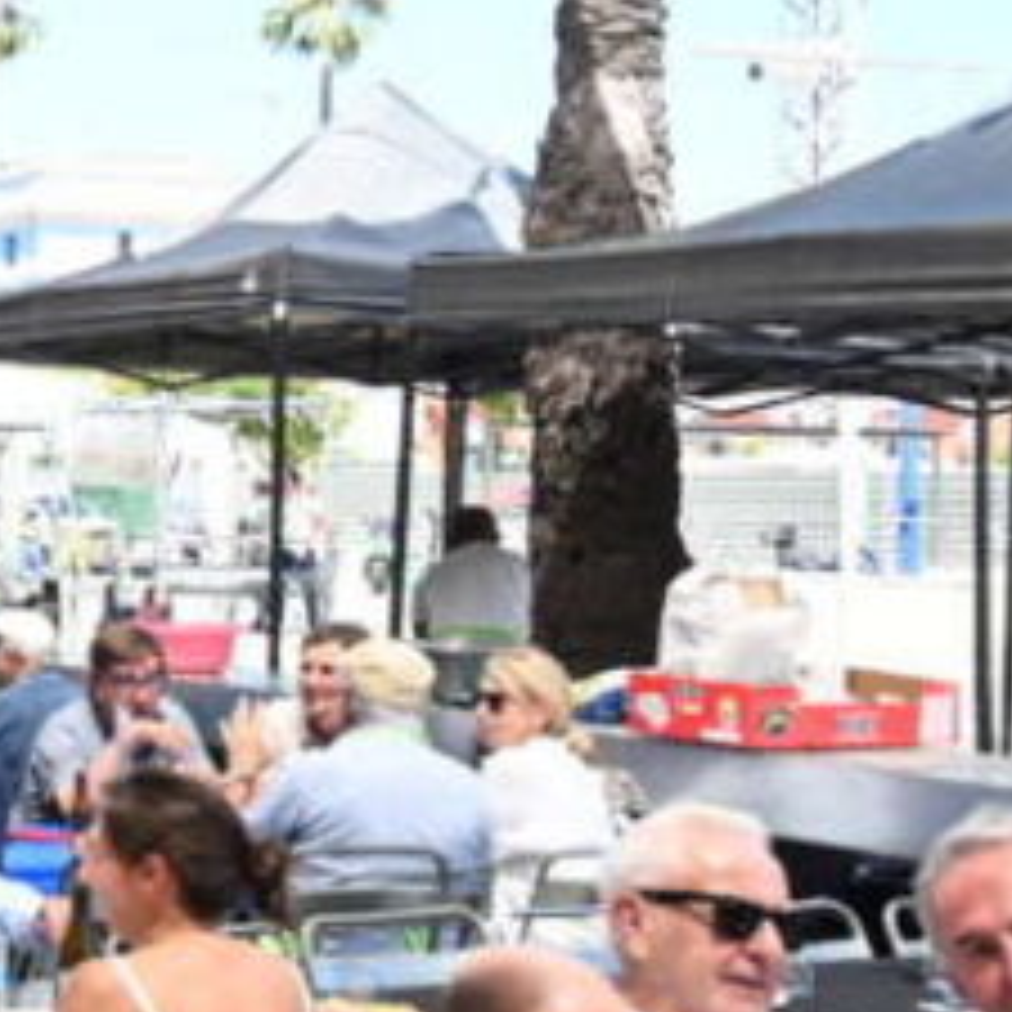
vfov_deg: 18.7
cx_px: -603
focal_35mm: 93
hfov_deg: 16.6
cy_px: 412
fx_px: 3076
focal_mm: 24
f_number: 5
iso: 400
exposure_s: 1/640
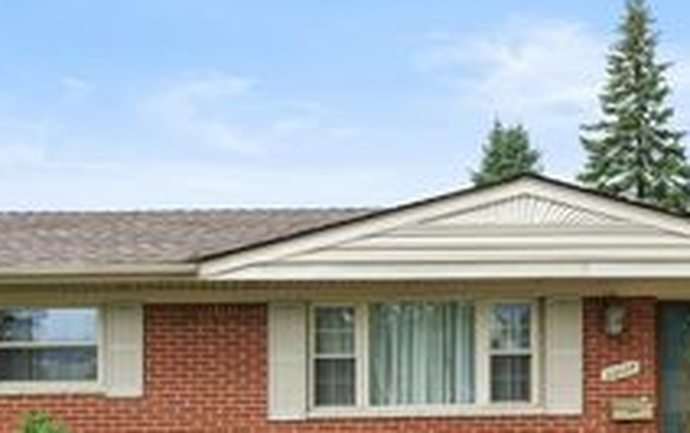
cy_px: 379
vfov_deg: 21.3
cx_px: 221
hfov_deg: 33.6
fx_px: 1129
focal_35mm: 60
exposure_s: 1/100
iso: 100
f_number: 7.1
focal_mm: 25
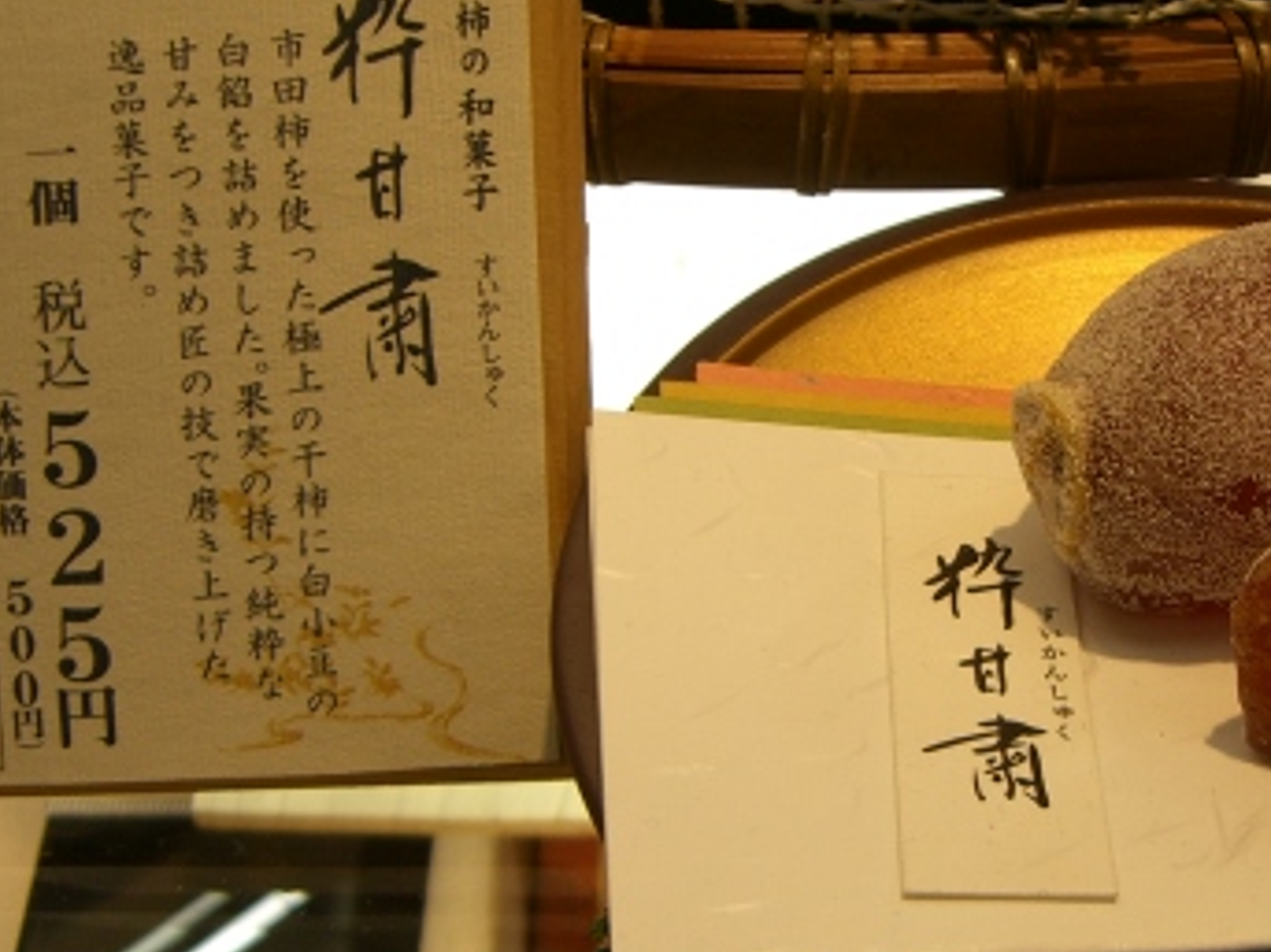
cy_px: 533
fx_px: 2606
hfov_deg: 27.0
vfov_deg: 20.7
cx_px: 989
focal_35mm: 71
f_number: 2.7
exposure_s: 1/160
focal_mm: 6.2
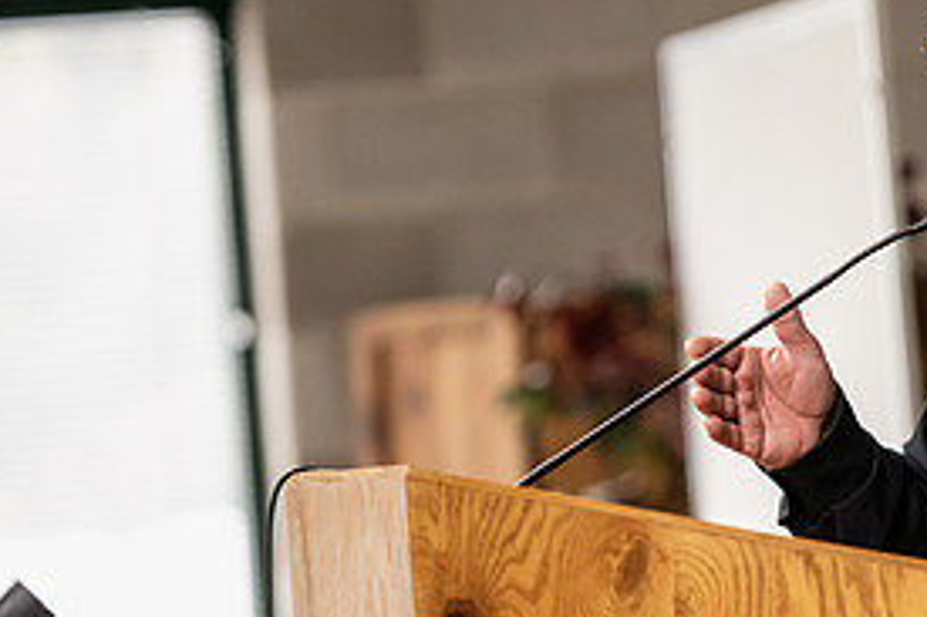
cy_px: 359
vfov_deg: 4.8
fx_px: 7334
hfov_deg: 7.2
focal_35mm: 285
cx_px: 900
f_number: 2.8
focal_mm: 135
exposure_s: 1/200
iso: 2000
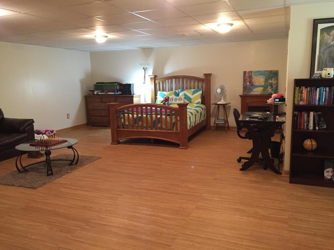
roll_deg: +1.3
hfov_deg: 61.7
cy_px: 125
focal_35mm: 29
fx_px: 280
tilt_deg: -9.8
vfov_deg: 48.2
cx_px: 167
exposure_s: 1/17
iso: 250
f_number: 2.2
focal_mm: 4.15
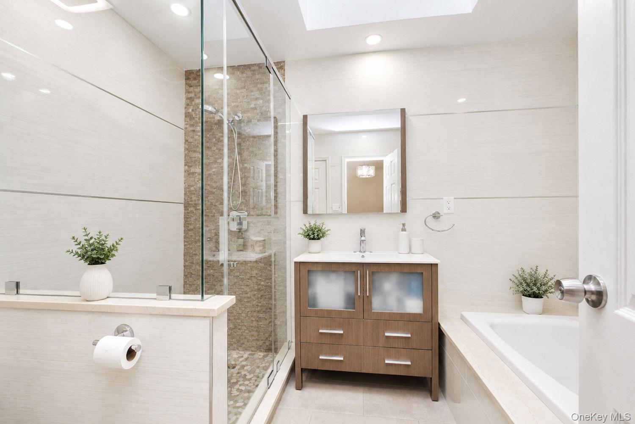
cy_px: 212
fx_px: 265
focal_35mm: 15
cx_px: 318
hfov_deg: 100.4
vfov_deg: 77.3
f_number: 7.1
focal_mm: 10
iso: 640
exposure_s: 1/60
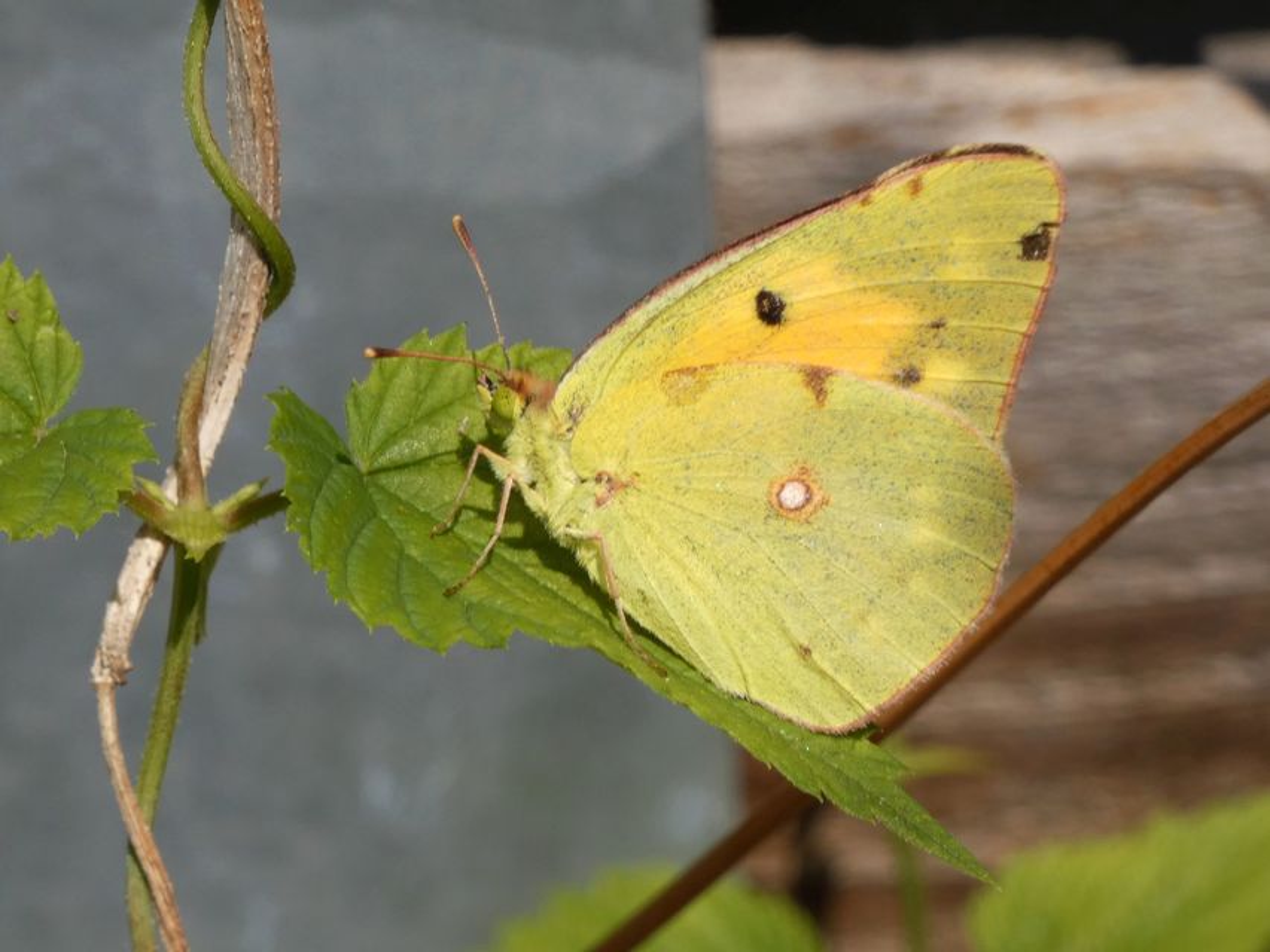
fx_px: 17209
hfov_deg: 4.2
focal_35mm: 469
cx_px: 635
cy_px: 476
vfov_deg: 3.2
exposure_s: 1/250
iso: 80
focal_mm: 84
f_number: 5.6
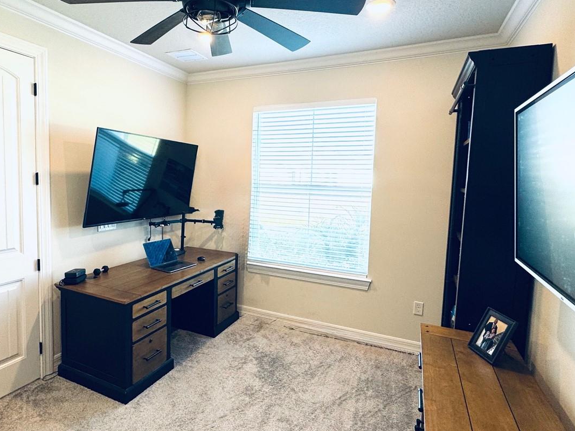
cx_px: 244
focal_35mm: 21
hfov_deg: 78.5
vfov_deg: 63.4
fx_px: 349
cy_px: 201
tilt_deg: -5.4
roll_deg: -1.0
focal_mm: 2.22
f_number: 2.2
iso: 100
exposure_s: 1/120
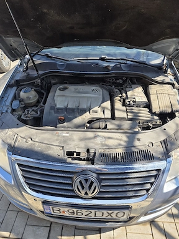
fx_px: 165
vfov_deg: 71.5
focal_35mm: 24
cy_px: 124
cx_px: 88
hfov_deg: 56.9
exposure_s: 1/1667
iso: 80
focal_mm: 6.3
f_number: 1.7
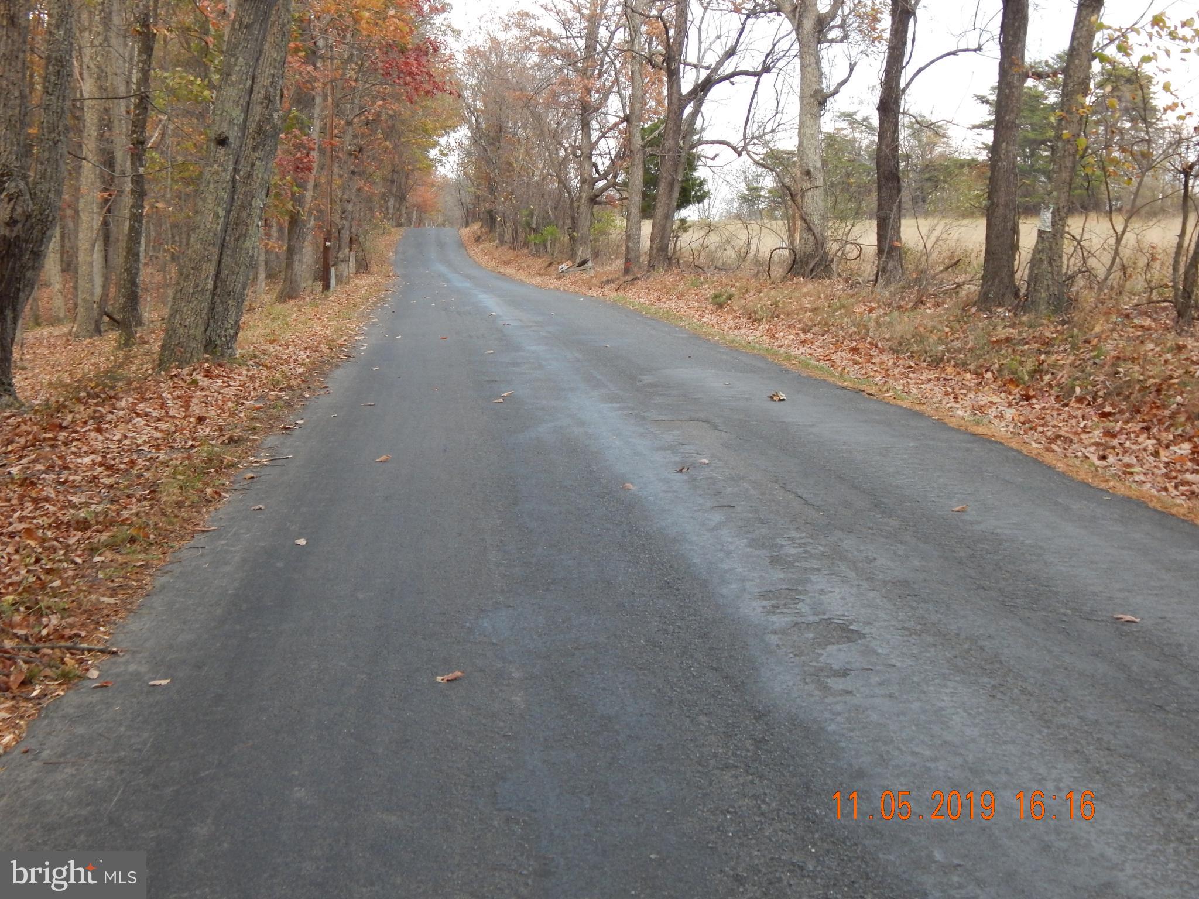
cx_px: 600
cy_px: 450
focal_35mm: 48
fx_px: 1663
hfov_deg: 39.7
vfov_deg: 30.3
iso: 320
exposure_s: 1/250
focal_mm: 8.6
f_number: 3.7
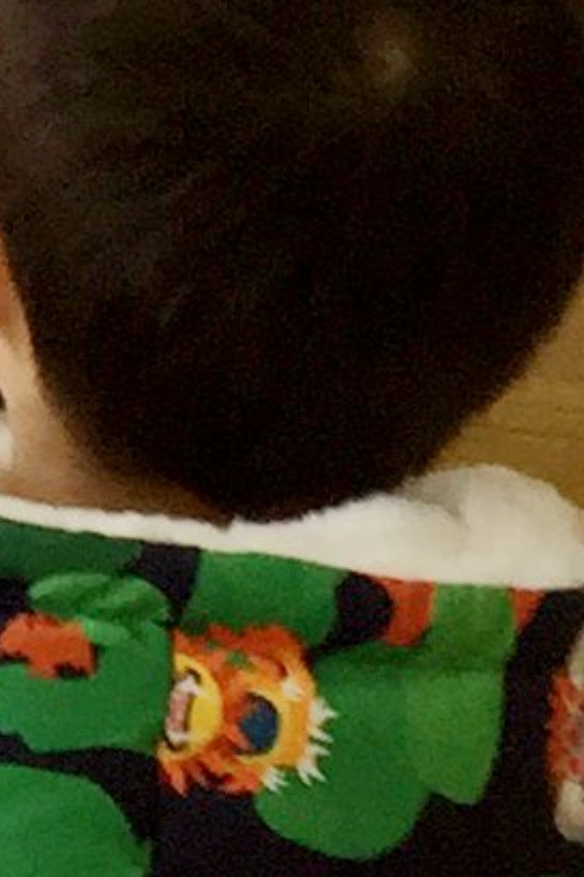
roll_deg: -2.3
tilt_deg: -7.2
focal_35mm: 241
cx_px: -1434
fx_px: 5864
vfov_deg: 8.3
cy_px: -576
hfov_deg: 5.2
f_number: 2.2
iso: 40
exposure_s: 1/50
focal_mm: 4.15
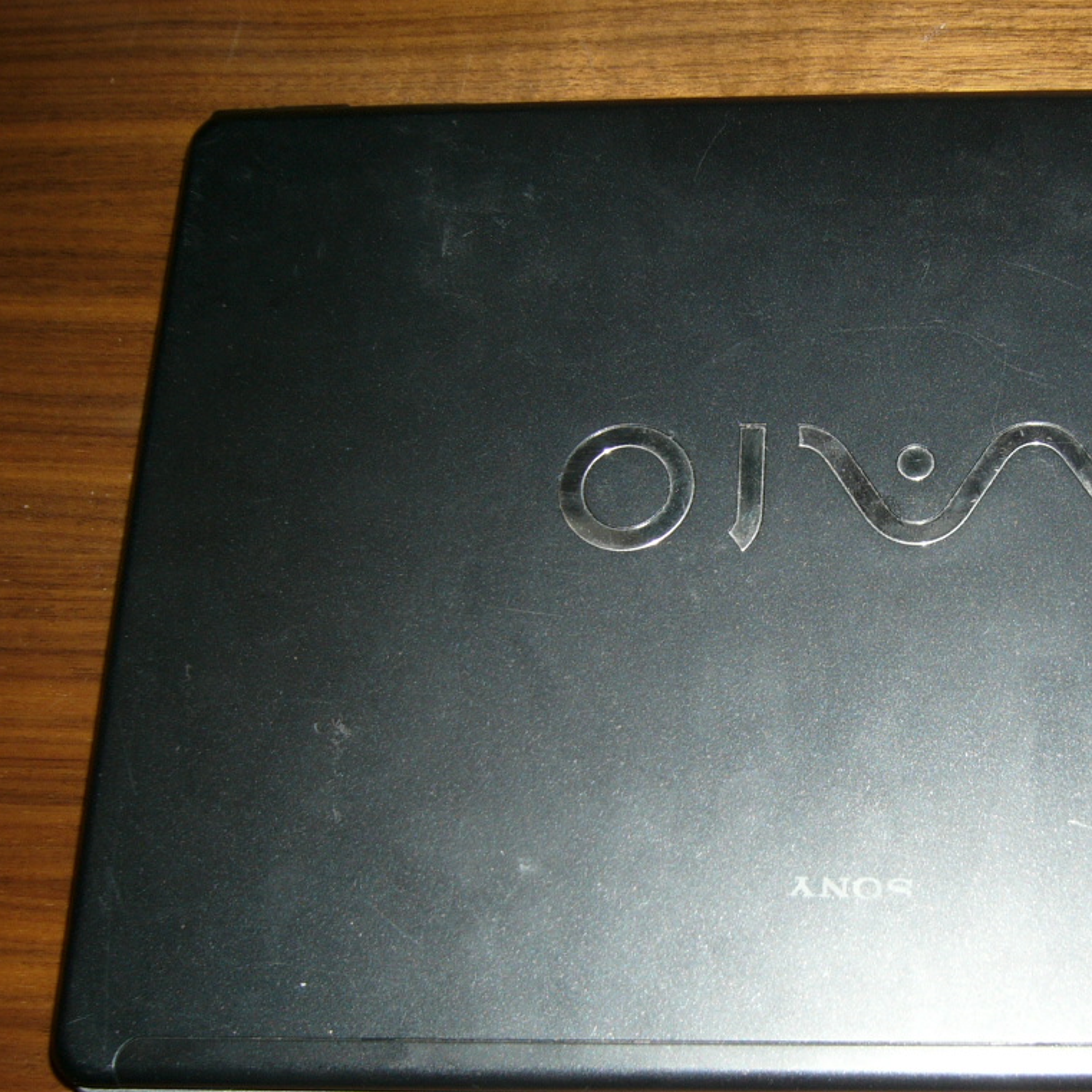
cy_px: 643
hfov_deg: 31.8
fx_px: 1856
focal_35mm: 52
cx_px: 891
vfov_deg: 32.7
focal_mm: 5.8
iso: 50
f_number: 2.8
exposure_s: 1/60
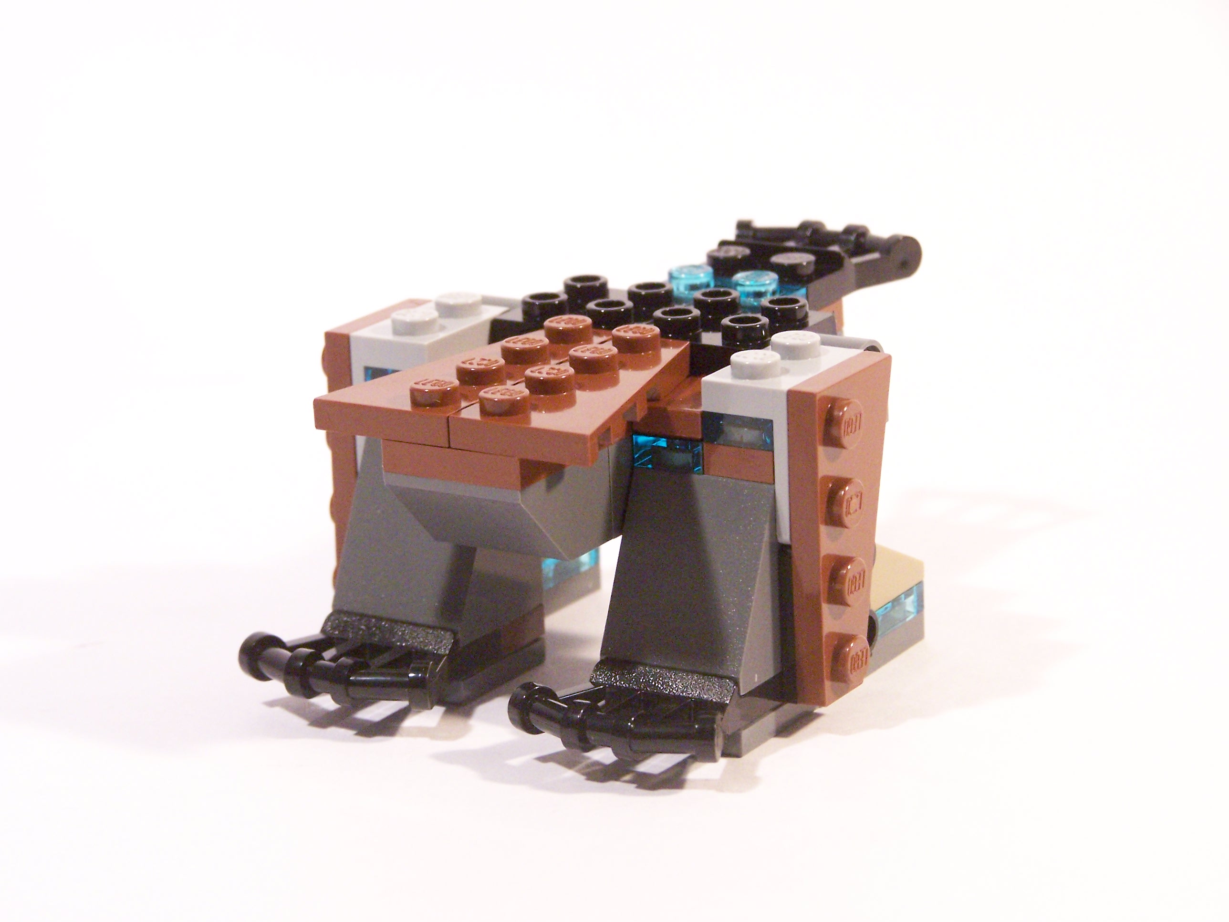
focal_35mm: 117
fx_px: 4154
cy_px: 461
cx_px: 614
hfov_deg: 16.8
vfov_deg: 12.7
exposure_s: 1/30
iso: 400
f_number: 3.6
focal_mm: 19.4
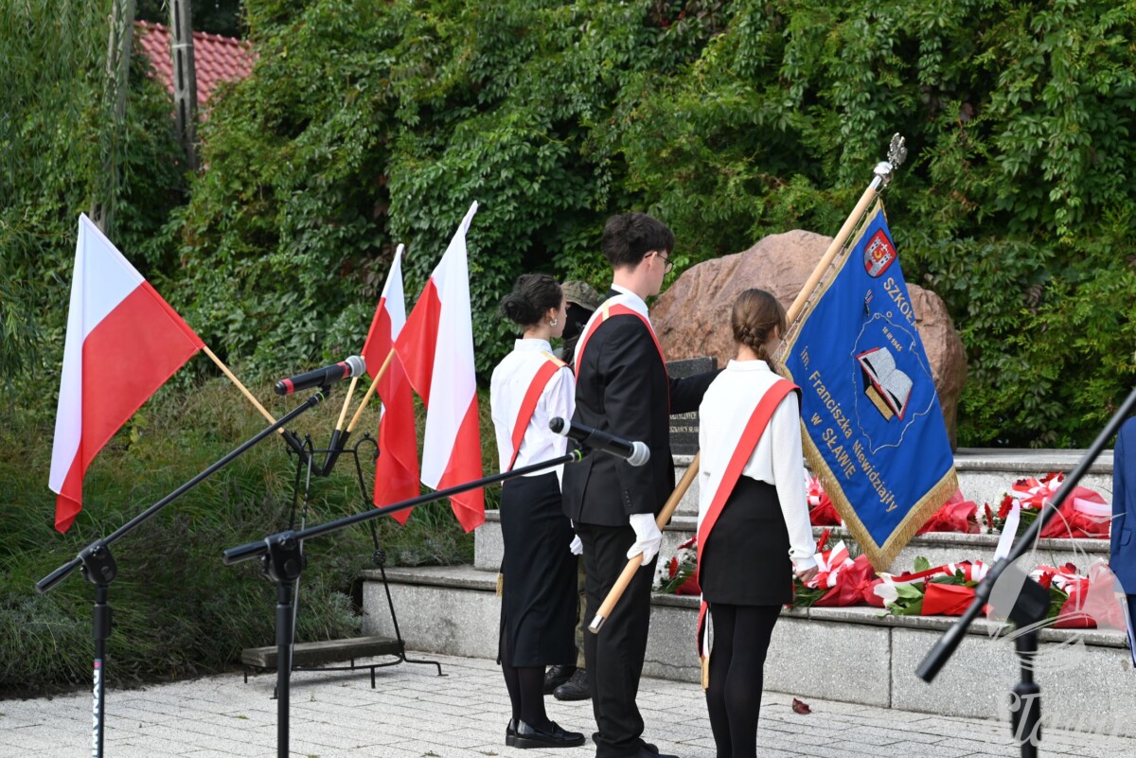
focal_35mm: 61
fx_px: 1925
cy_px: 379
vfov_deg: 22.3
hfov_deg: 32.9
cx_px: 568
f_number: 5.6
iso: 180
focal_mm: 61
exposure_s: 1/250
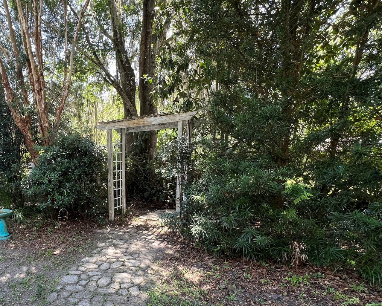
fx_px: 226
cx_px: 114
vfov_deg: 65.7
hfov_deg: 76.6
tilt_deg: -11.1
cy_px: 212
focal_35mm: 20
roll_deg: +0.1
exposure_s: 1/99
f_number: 1.8
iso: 64
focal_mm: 1.57
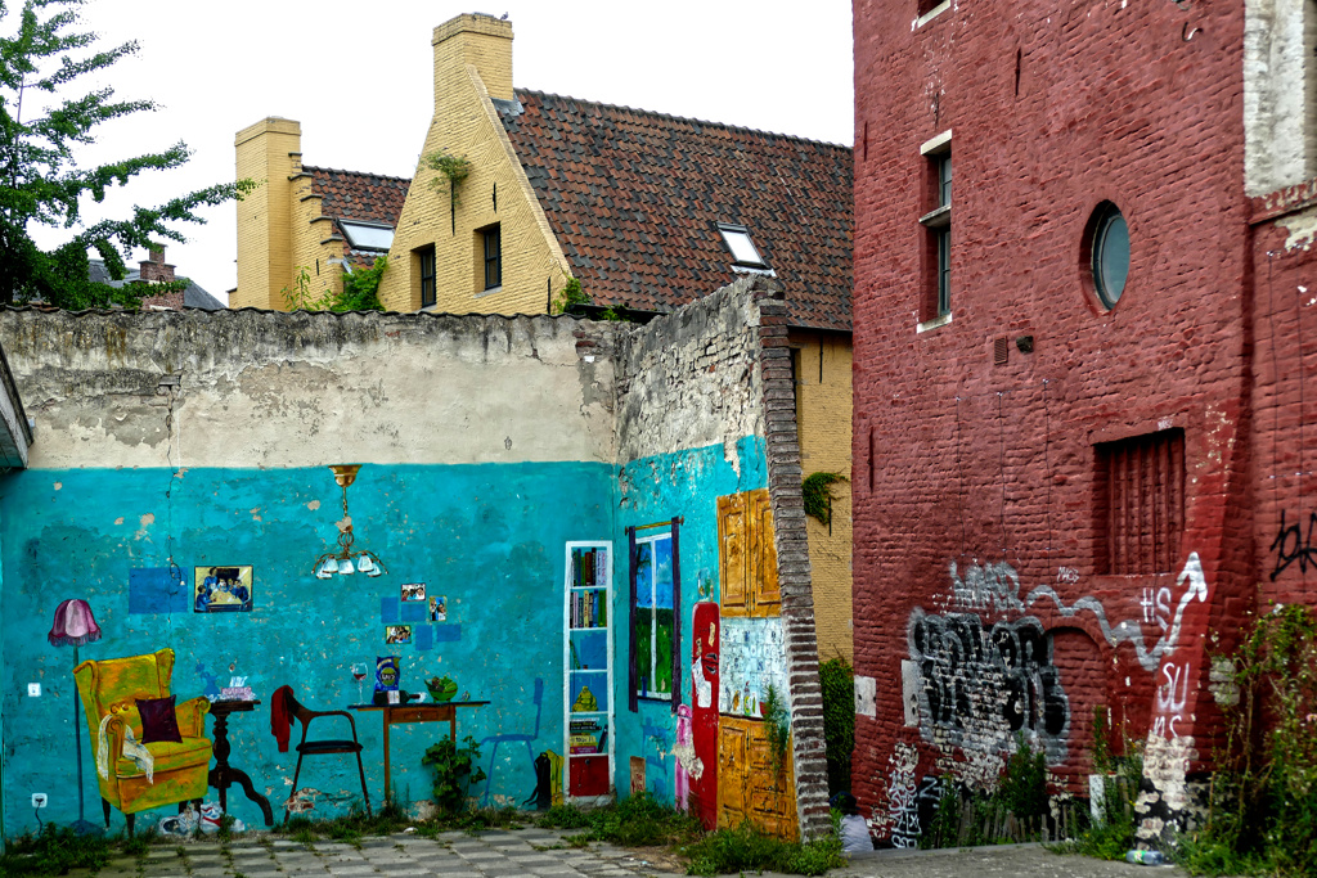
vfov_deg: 25.1
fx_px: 1976
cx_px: 658
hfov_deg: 36.9
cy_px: 439
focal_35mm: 54
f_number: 3.4
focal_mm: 19.8
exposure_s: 1/800
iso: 125
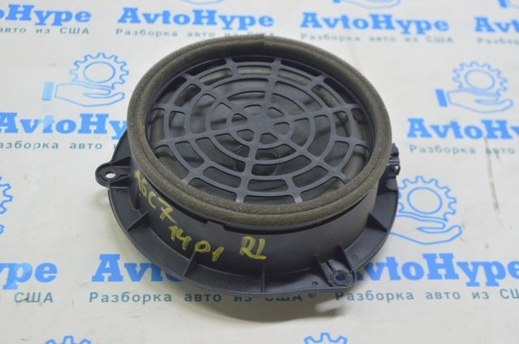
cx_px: 260
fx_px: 821
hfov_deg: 35.1
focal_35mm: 57
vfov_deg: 23.7
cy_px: 172
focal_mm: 38
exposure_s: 1/20
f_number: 5.6
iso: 400
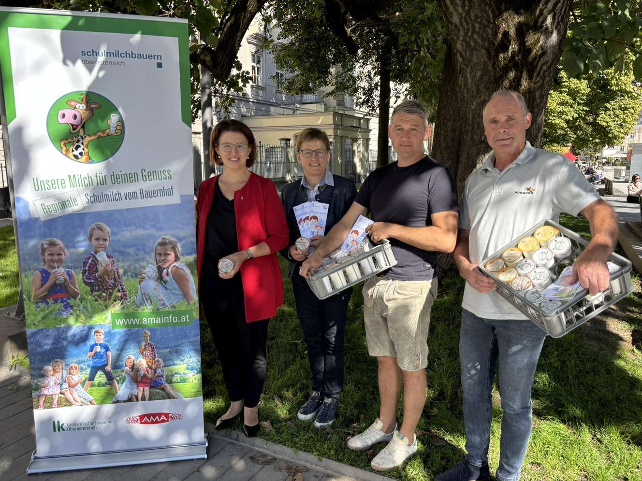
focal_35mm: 26
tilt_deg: -10.6
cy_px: 240
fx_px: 482
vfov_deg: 53.1
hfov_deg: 67.3
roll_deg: +0.5
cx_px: 321
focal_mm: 5.96
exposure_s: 1/988
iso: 50
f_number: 1.6
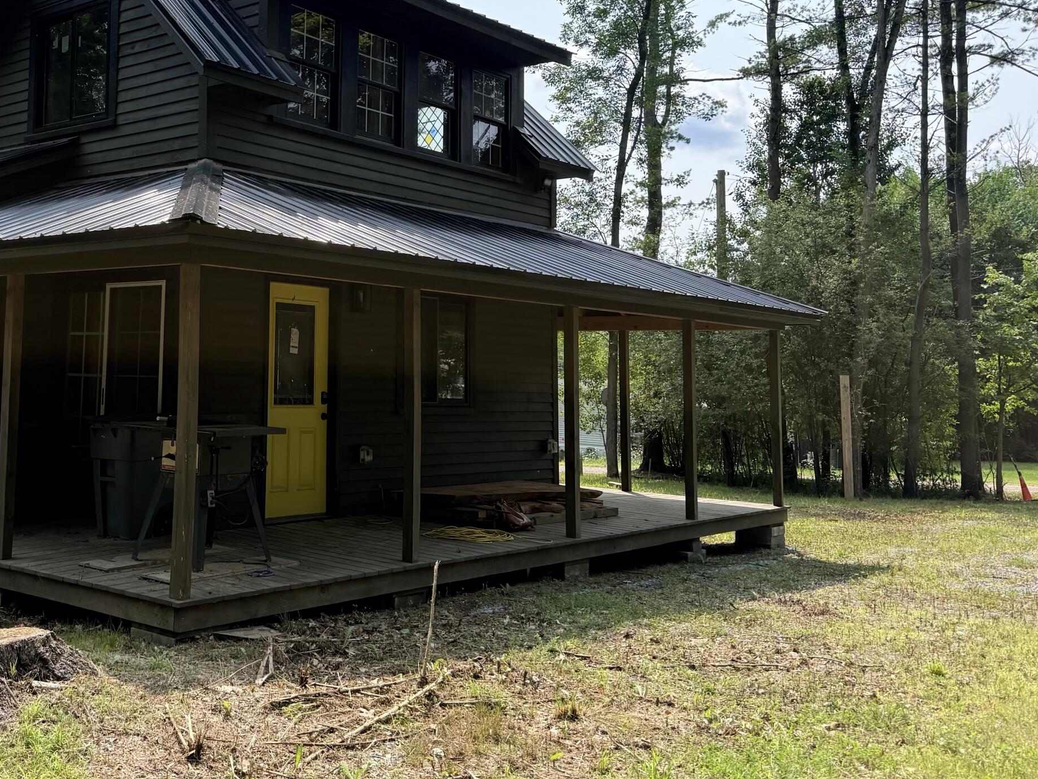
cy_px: 243
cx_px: 246
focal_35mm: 39
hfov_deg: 46.0
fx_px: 1170
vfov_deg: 36.3
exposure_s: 1/3279
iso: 125
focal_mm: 6.76
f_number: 1.78
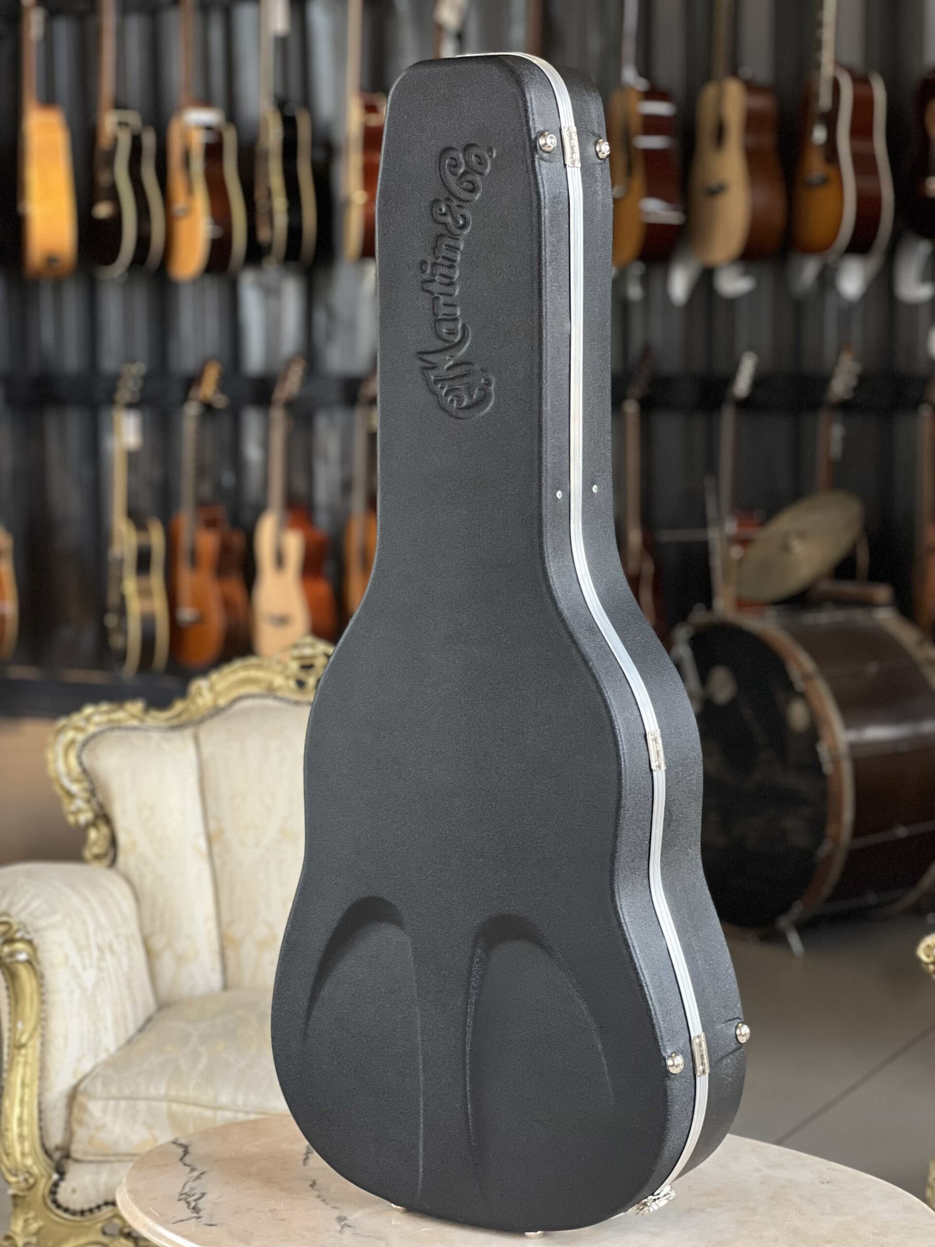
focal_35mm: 77
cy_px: 624
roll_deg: +1.0
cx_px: 468
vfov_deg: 25.3
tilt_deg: -5.9
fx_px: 2773
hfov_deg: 19.1
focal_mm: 9
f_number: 2.8
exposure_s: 1/121
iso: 200
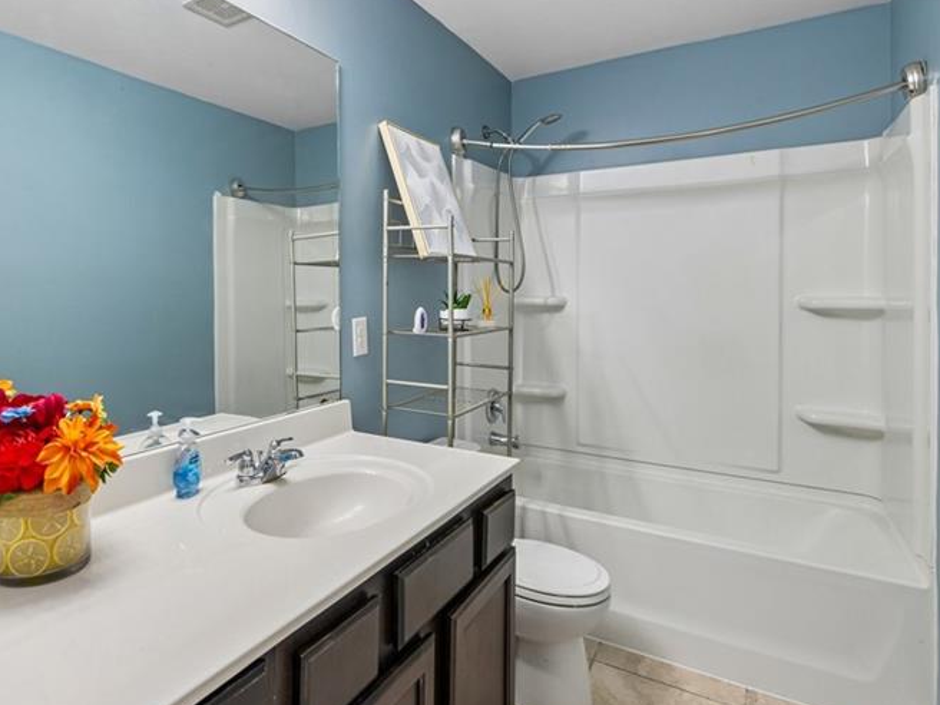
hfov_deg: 77.3
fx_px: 570
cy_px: 294
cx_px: 342
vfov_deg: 63.1
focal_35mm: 21
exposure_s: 1/15
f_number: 8
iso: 400
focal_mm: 14
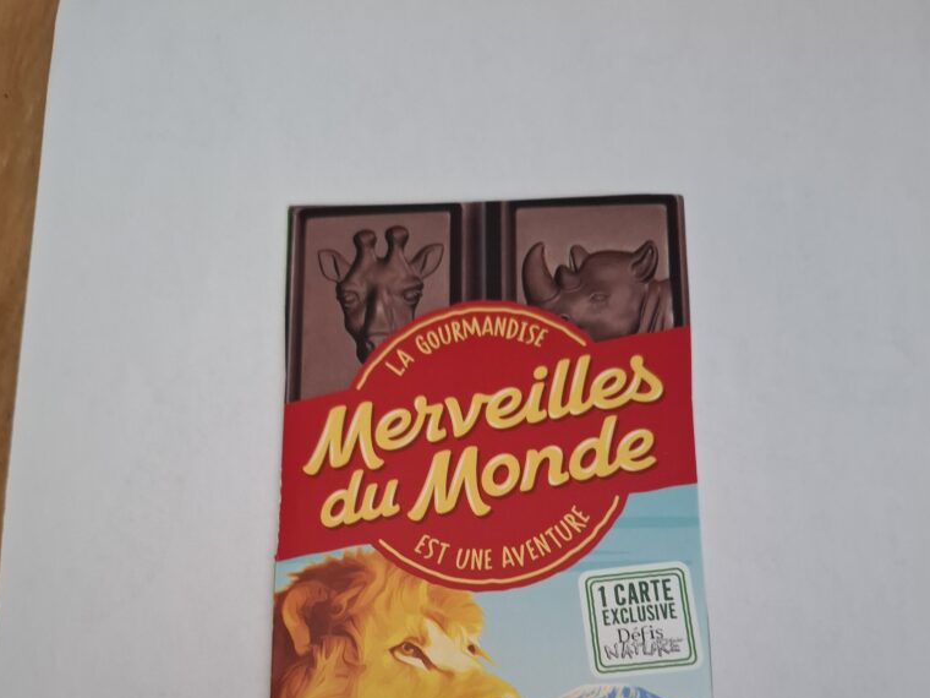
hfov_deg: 58.4
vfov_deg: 42.3
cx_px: 463
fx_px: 833
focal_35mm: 31
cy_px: 607
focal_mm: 5.54
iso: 400
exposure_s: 1/25
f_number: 1.8
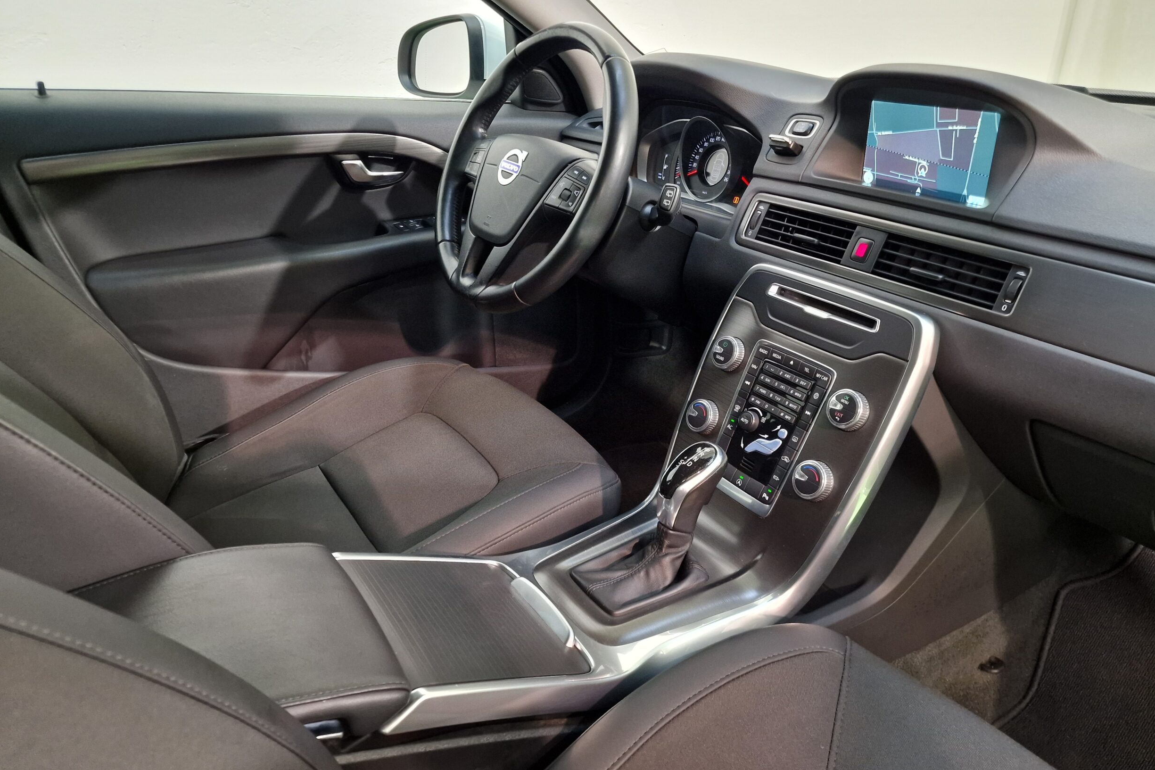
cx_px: 602
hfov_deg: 71.5
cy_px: 339
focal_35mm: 25
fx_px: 802
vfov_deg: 51.2
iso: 400
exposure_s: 1/33
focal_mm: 6.4
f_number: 1.8
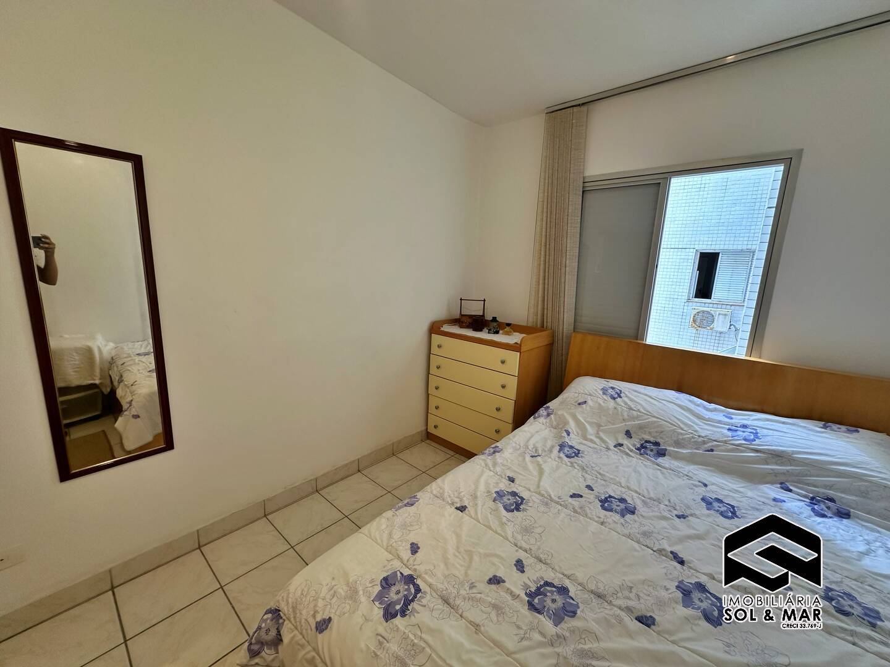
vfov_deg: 85.7
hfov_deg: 102.1
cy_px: 334
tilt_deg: -10.6
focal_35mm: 14
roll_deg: -2.5
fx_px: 360
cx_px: 445
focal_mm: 2.22
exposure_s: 1/60
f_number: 2.2
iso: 160
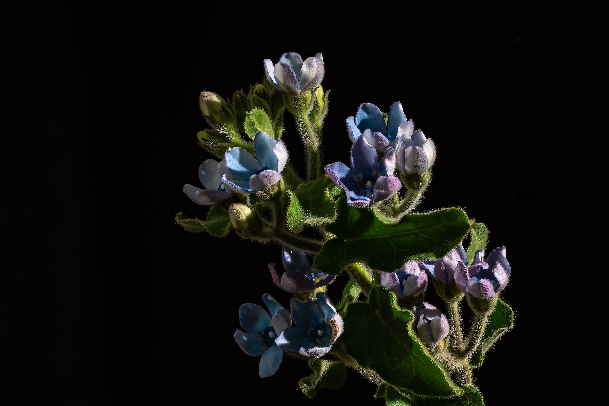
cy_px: 203
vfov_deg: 13.0
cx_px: 304
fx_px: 1775
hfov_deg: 19.5
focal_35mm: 105
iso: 100
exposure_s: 1/2.5
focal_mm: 105
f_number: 14
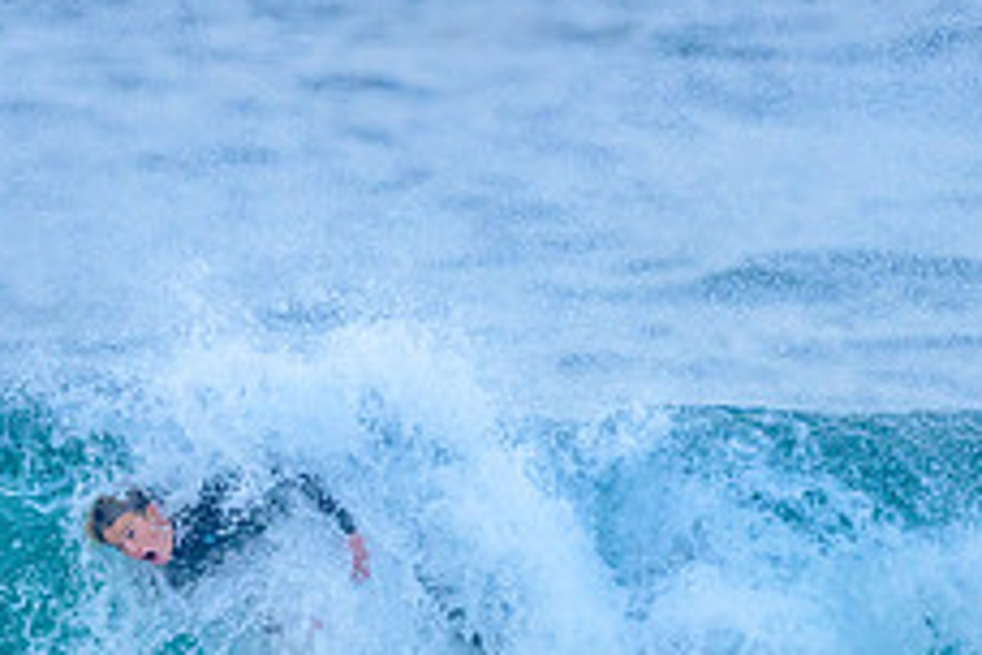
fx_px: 55451
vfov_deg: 0.7
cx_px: 495
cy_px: 705
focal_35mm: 2033
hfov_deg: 1.0
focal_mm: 800
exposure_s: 1/2000
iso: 2800
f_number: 6.3
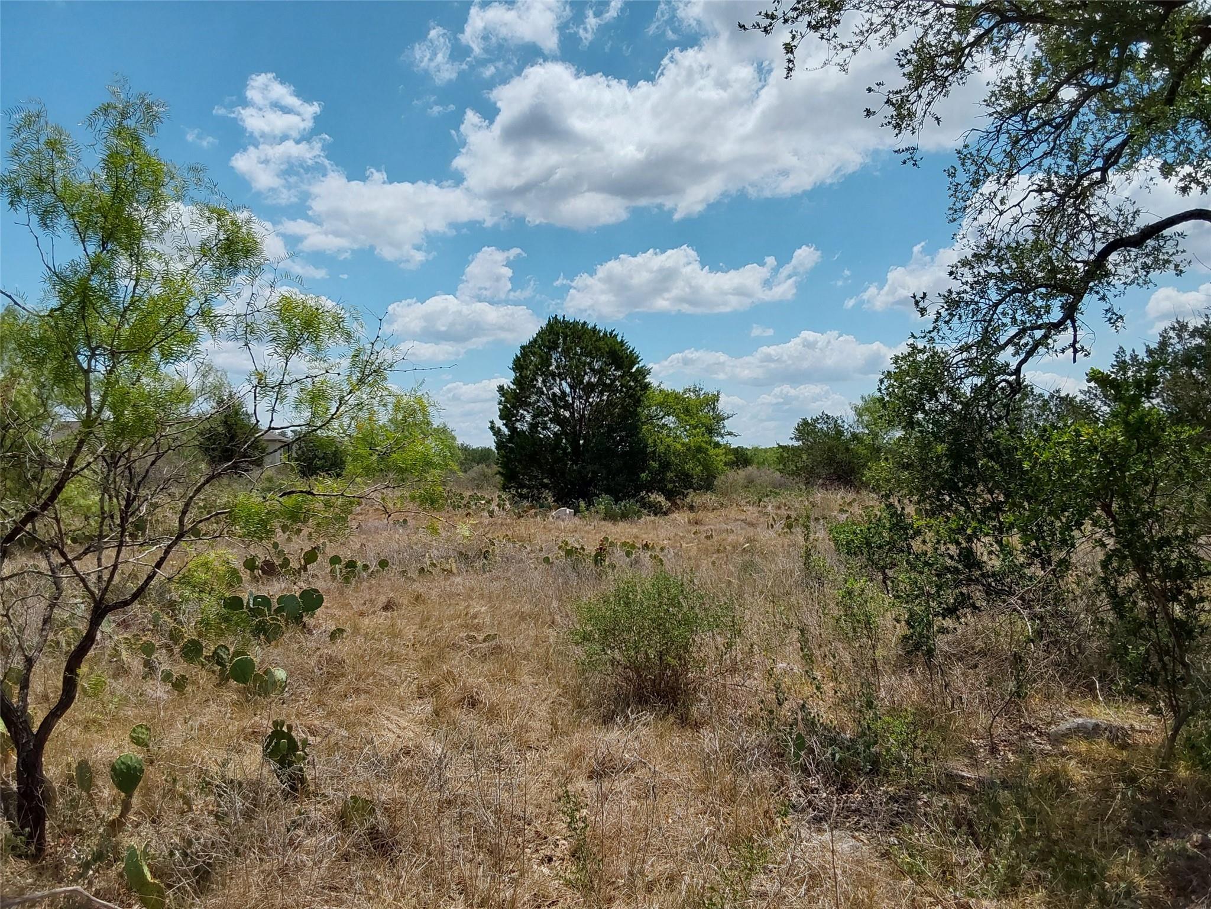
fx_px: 980
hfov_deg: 63.4
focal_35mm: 28
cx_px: 606
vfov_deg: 49.7
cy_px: 454
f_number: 1.9
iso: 50
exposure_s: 1/3396
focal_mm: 2.91
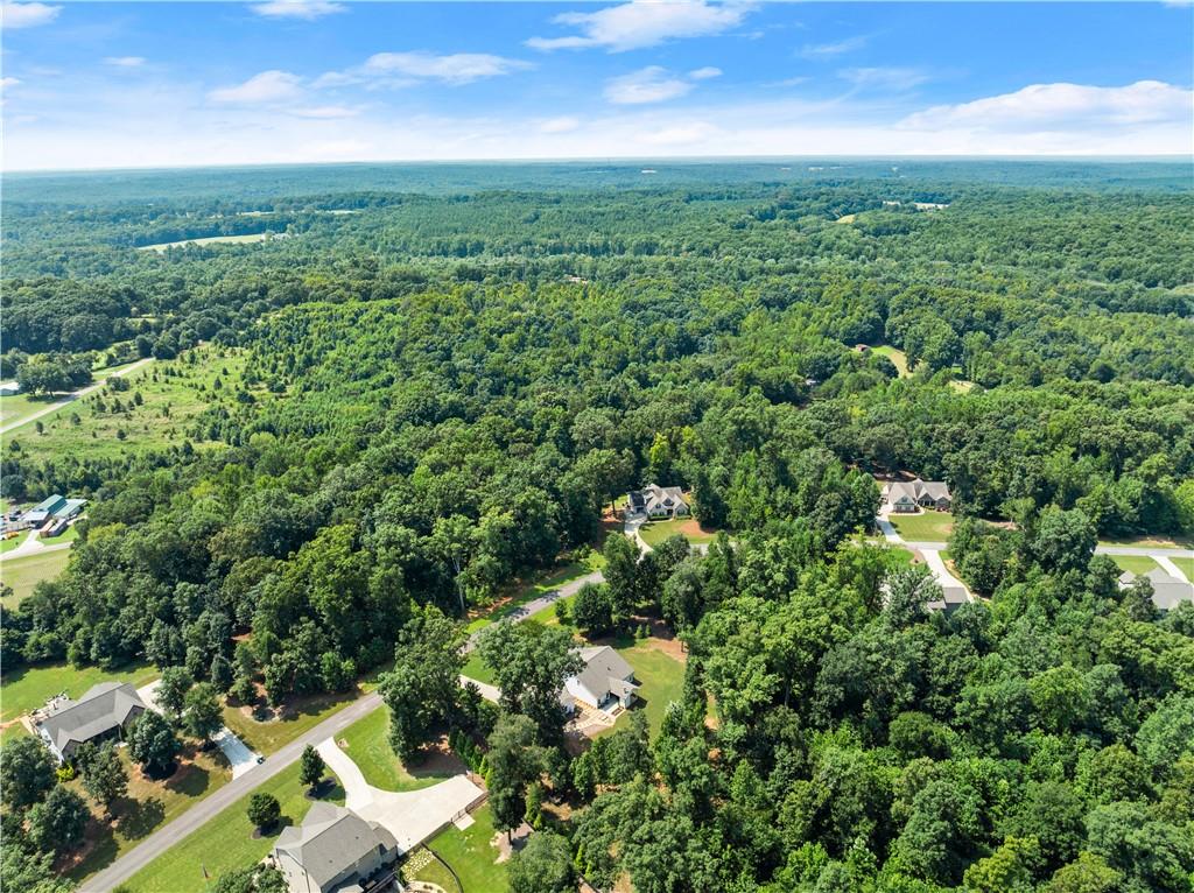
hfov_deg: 71.6
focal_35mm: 24
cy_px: 446
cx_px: 597
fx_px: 827
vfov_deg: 56.7
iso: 100
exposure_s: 1/50
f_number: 2.8
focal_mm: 12.29
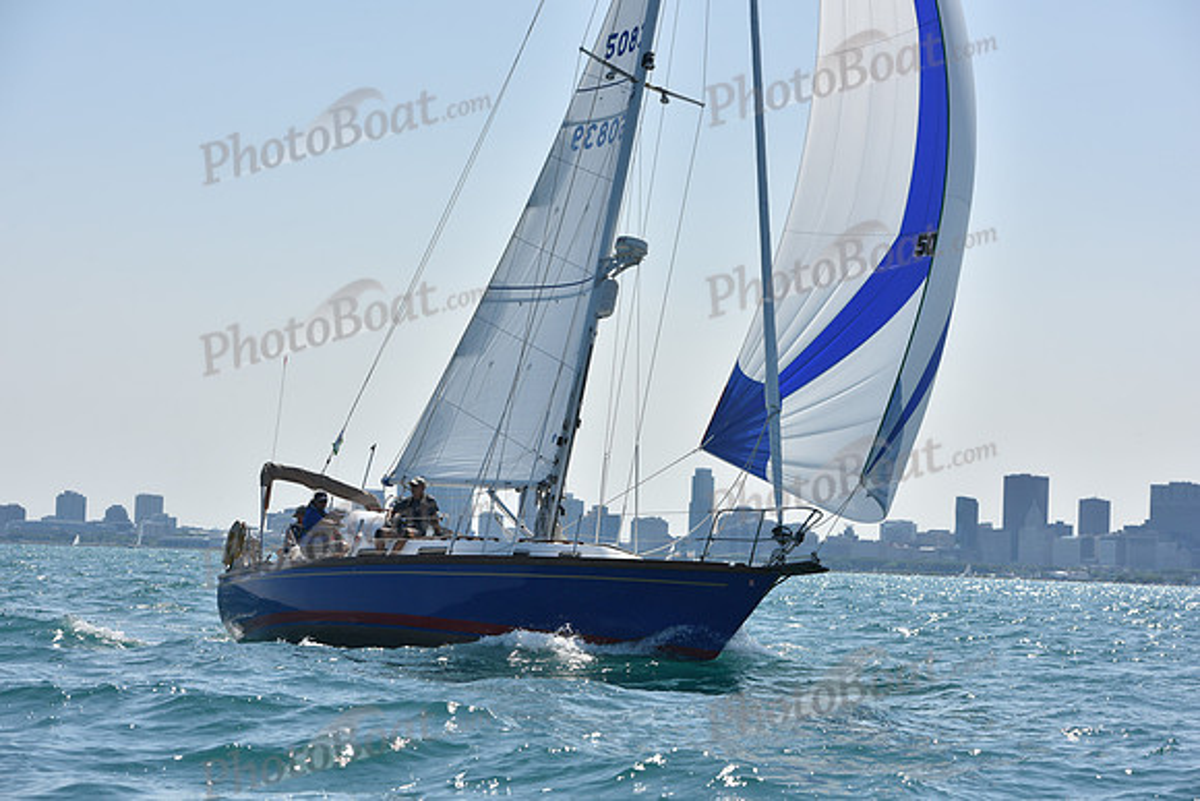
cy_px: 400
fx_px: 3401
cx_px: 600
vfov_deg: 13.4
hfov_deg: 20.0
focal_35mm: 102
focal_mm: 102
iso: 250
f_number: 7.1
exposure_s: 1/1600
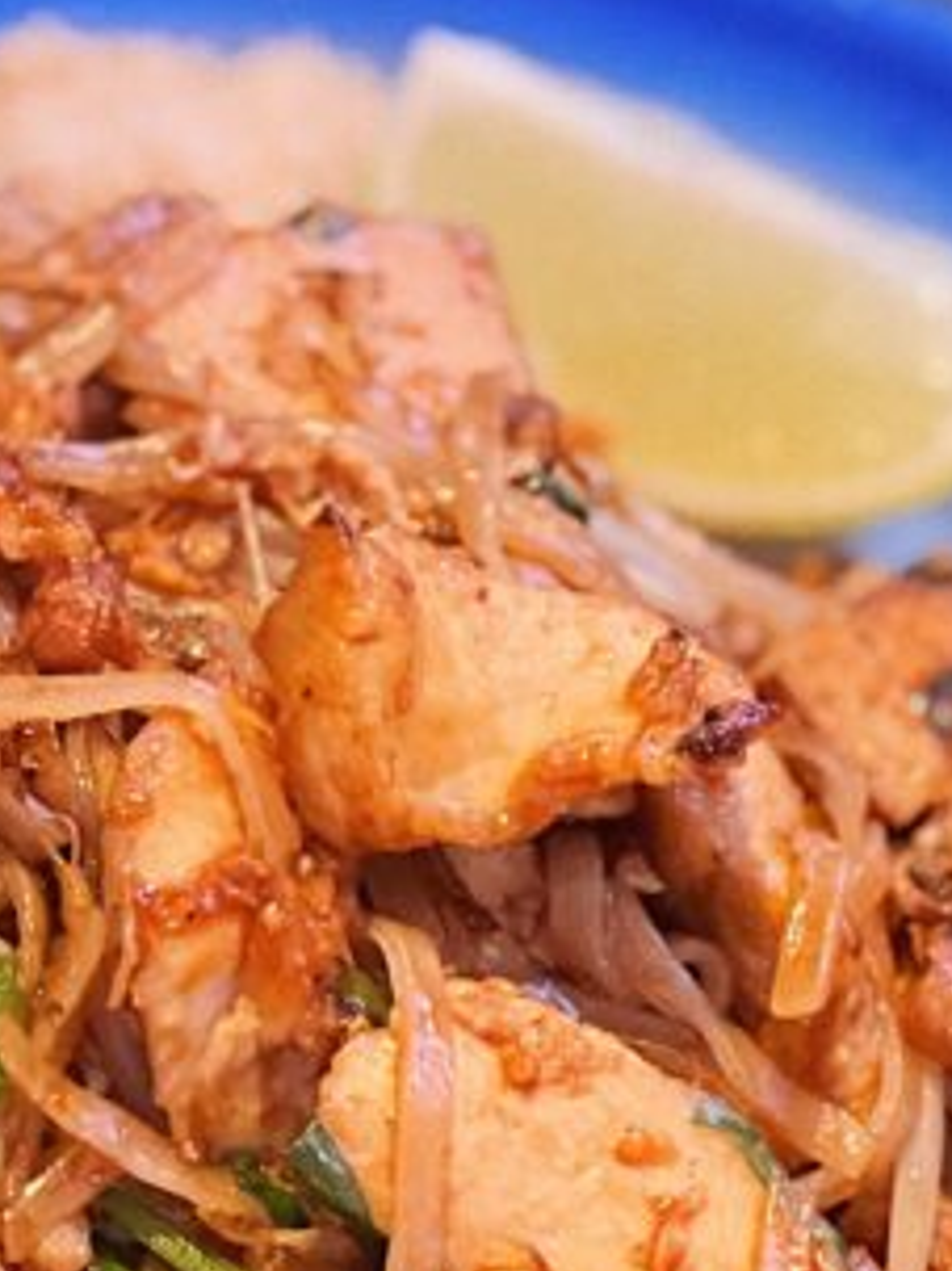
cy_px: 457
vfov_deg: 7.6
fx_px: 9541
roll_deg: -2.8
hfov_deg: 5.7
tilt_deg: -39.1
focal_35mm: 260
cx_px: -231
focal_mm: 9
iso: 400
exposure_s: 1/18
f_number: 2.8
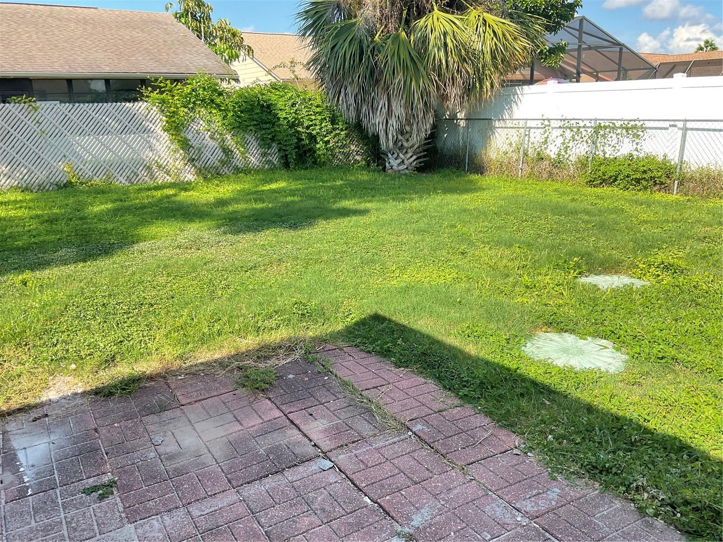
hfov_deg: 61.7
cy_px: 271
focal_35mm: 29
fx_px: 606
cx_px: 362
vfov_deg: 48.2
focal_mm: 3
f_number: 1.8
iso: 25
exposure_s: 1/419
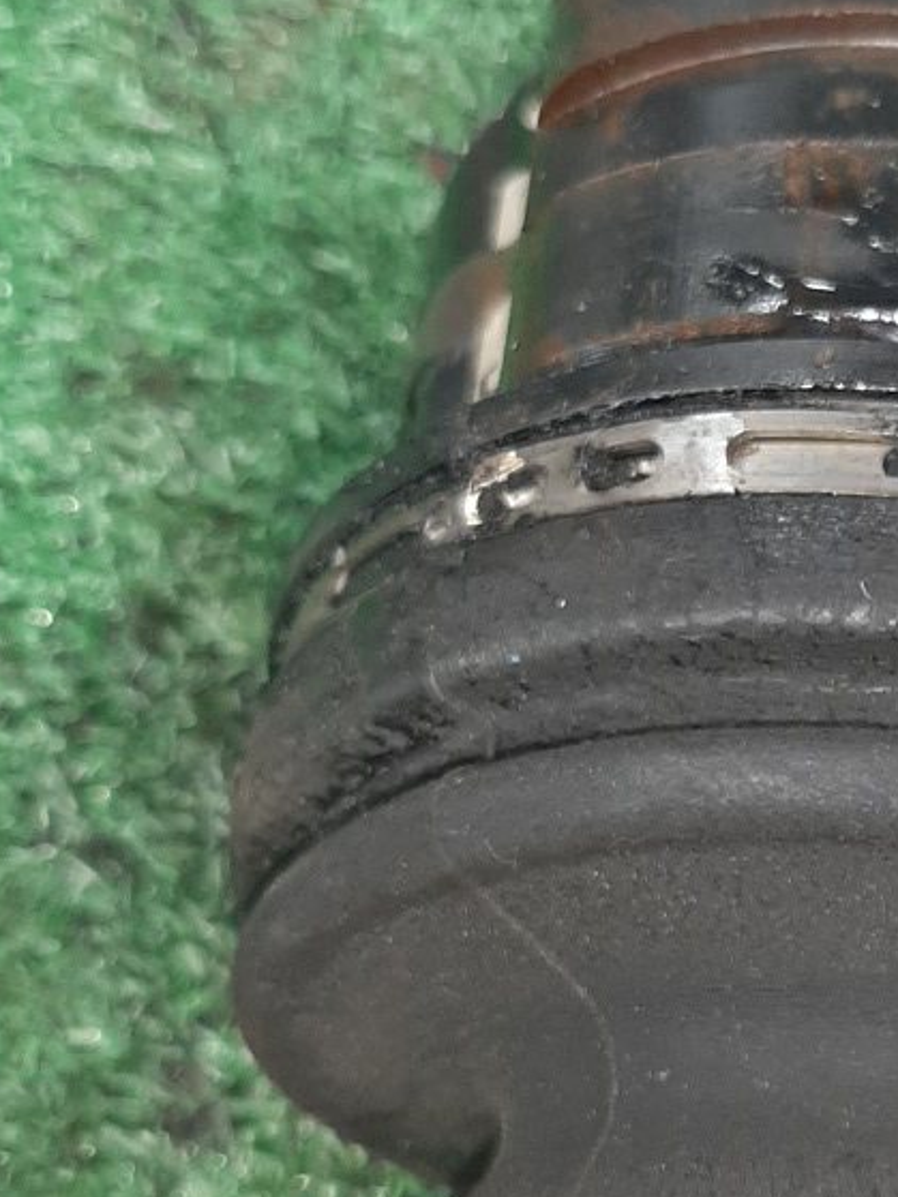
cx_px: 967
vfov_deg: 28.9
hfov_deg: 20.9
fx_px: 2318
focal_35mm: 67
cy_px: 711
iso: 118
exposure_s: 1/50
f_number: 1.7
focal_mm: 3.93
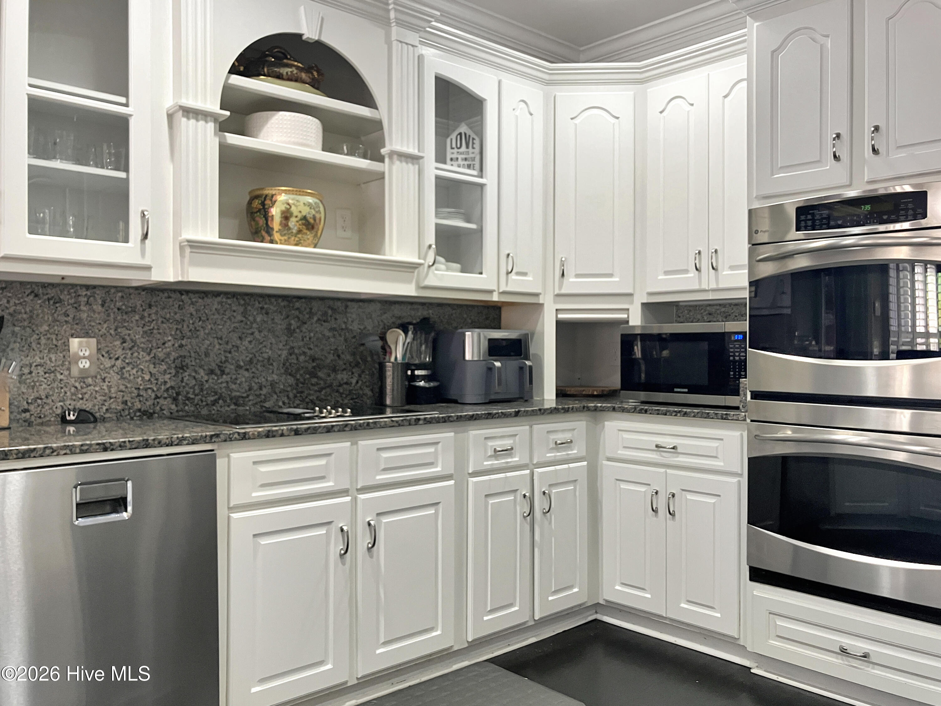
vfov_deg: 49.7
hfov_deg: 63.4
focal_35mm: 28
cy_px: 353
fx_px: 761
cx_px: 470
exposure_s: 1/60
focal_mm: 3.99
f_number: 1.8
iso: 200
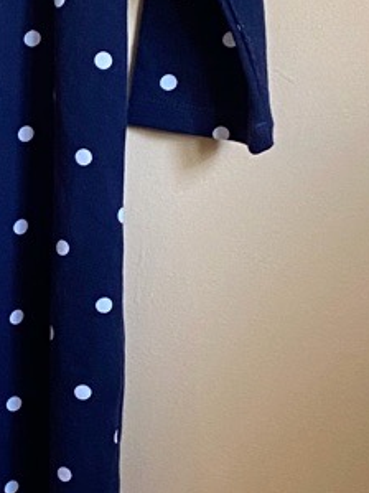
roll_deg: +1.4
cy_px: 338
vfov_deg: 14.2
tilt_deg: -13.6
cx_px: -175
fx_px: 1977
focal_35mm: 139
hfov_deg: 10.3
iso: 160
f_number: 1.8
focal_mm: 4.25
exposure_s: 1/60
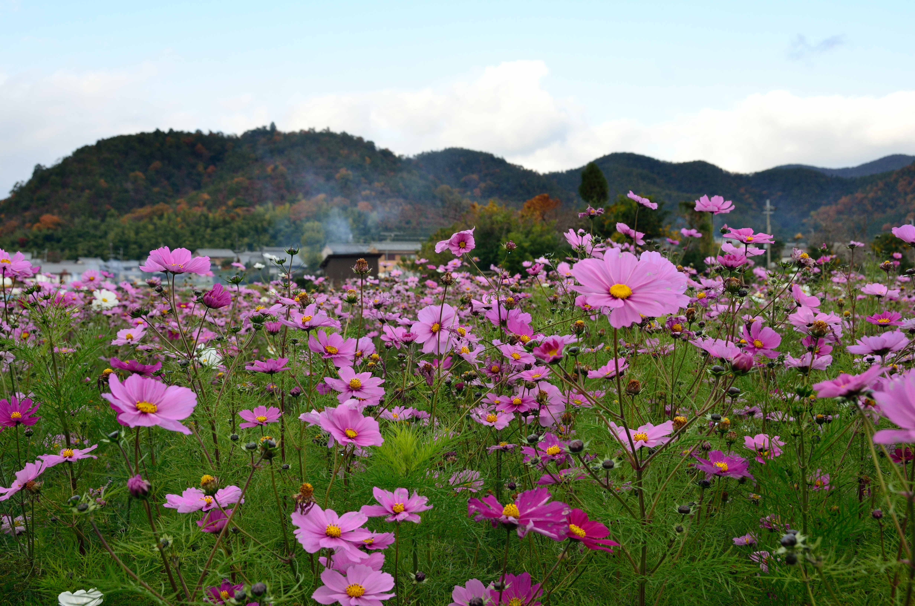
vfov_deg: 34.1
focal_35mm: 39
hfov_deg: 49.6
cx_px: 458
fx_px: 989
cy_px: 303
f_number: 8
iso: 400
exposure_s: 1/400
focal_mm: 26
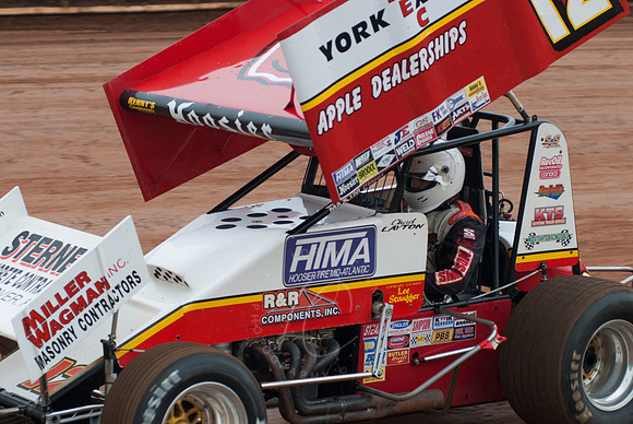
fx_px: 2112
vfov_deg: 11.4
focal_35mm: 120
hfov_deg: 17.0
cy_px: 212
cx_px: 316
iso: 400
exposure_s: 1/320
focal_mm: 80
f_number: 4
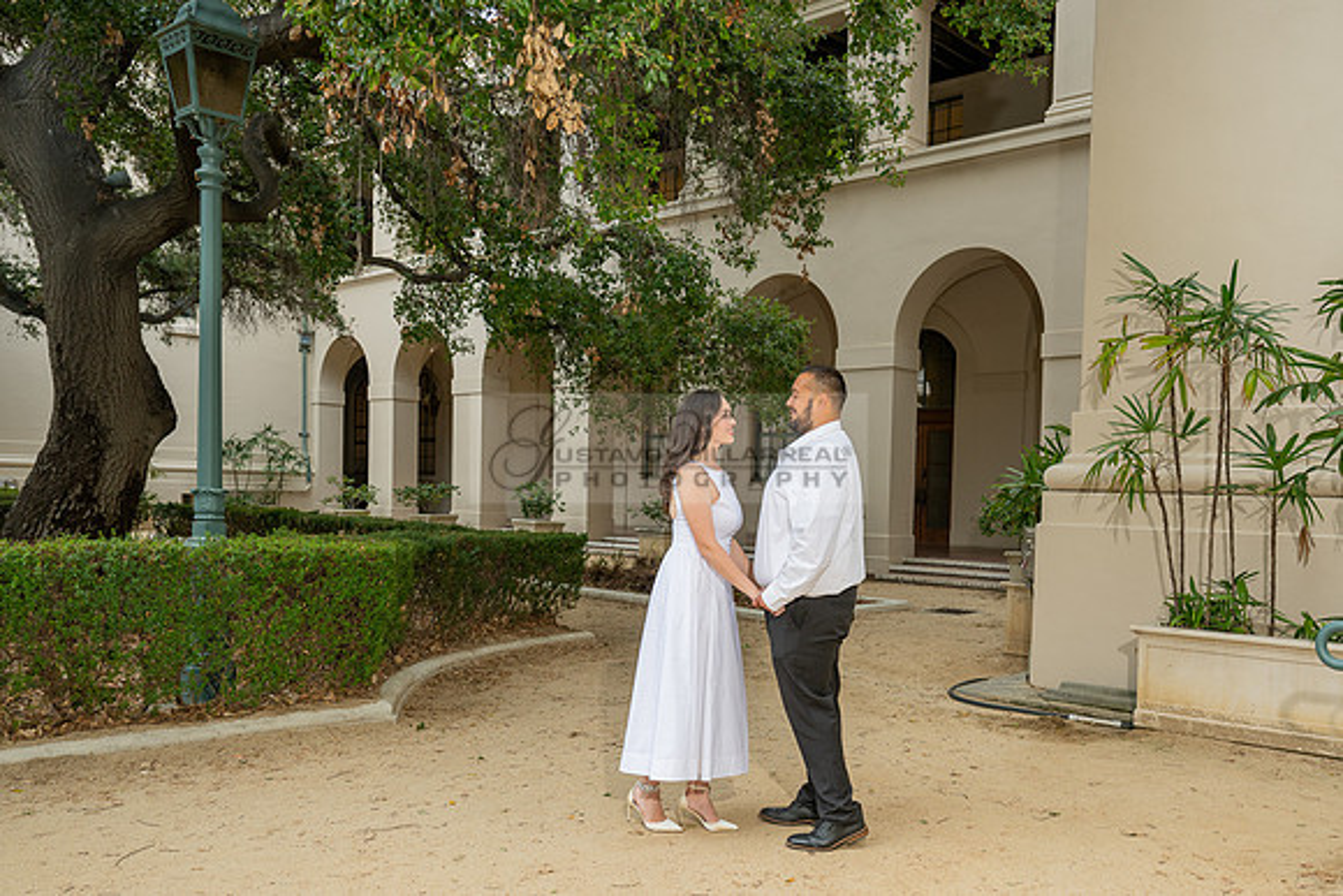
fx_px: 1100
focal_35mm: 29
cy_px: 539
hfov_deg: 62.1
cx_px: 825
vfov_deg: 44.1
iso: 200
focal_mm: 24
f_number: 3.5
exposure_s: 1/200
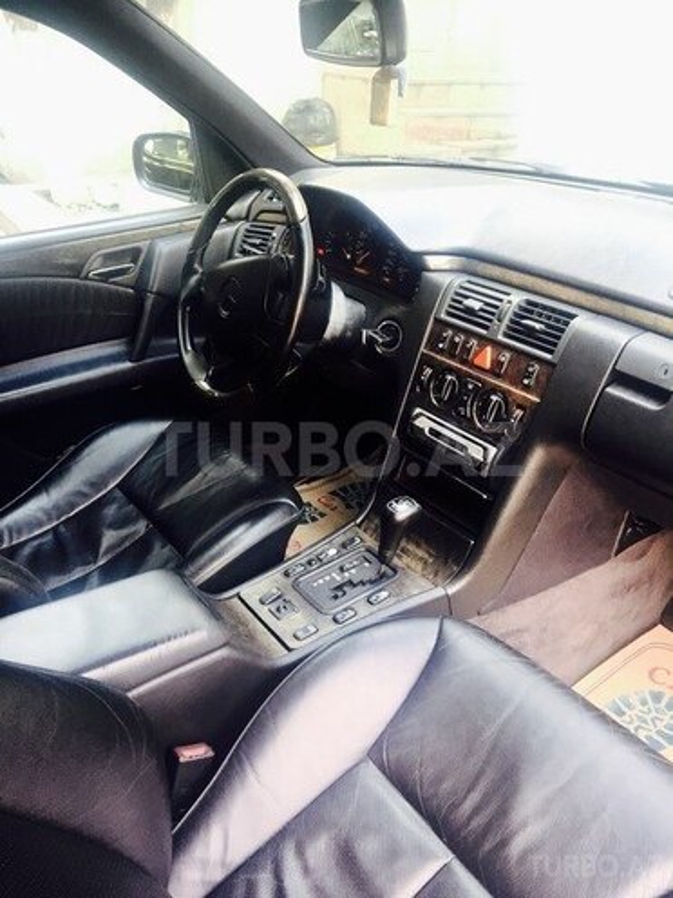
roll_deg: -2.6
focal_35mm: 29
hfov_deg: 48.2
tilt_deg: -28.8
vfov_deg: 61.7
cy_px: 449
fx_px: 752
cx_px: 336
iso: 40
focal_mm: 4.15
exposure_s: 1/33
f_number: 2.2
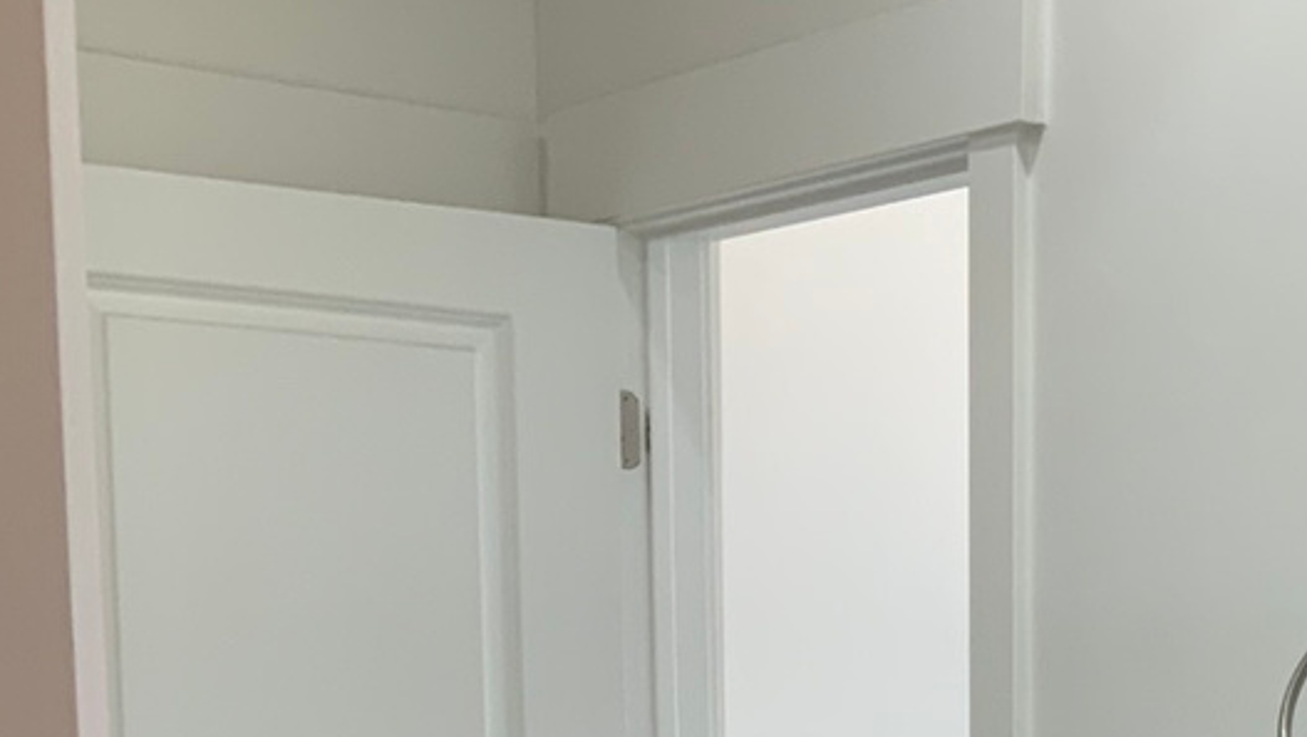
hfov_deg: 22.3
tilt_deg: -9.8
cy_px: 1345
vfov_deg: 12.1
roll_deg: -0.9
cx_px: 1290
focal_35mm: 92
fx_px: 3190
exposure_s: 1/60
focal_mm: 3
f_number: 1.8
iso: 50
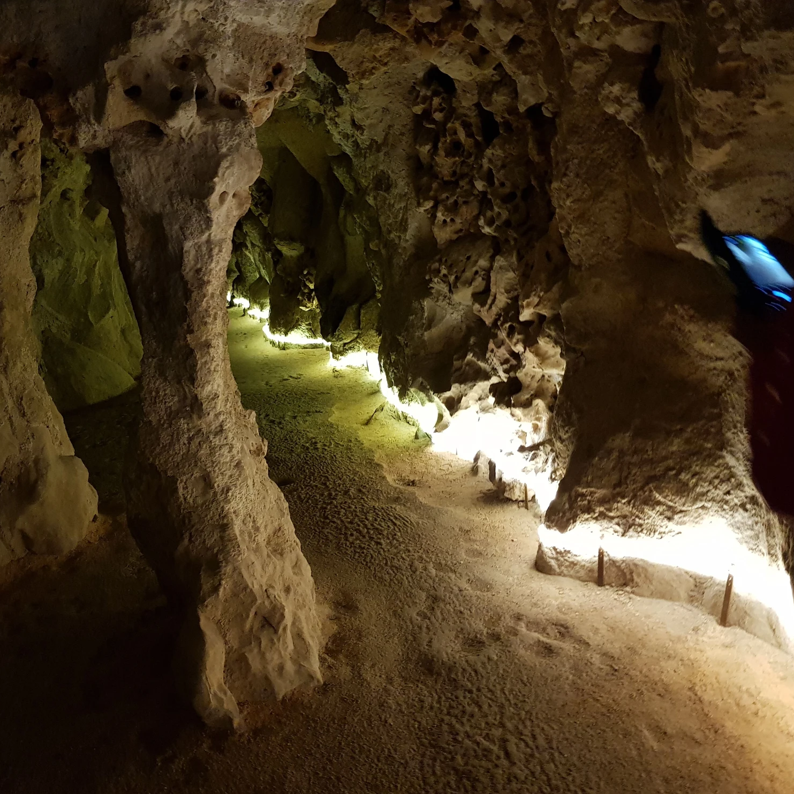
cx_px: 335
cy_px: 400
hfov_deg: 52.3
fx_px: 804
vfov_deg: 52.5
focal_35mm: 31
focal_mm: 4.2
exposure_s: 1/14
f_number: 1.7
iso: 250
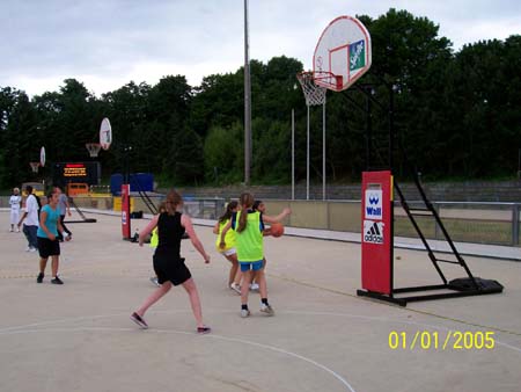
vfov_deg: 34.4
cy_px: 196
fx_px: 632
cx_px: 260
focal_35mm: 42
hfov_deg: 44.8
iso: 80
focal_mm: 7
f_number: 2.9
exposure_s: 1/269
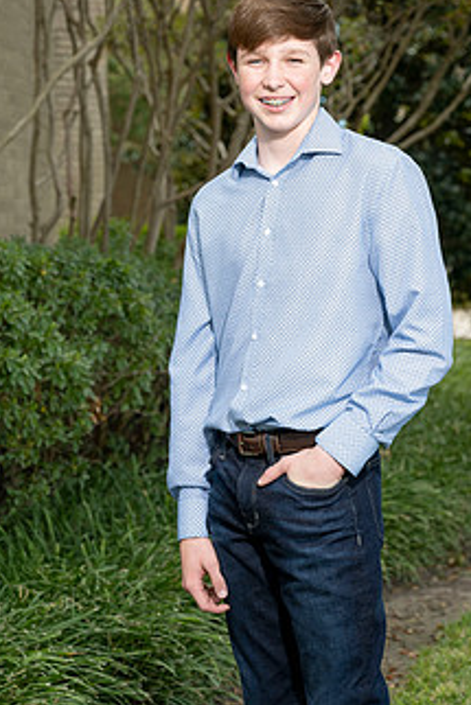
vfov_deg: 15.7
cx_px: 283
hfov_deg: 10.6
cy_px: 219
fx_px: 2548
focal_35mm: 130
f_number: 6.3
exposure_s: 1/250
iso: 400
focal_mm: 93
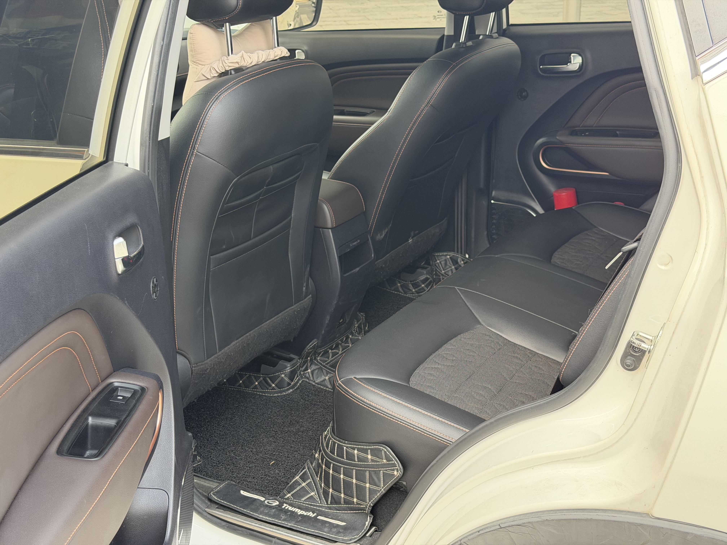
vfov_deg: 30.3
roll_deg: +2.2
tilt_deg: -20.7
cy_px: 272
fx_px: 1008
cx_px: 364
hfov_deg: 39.7
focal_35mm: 48
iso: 100
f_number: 1.78
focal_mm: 6.76
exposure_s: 1/201
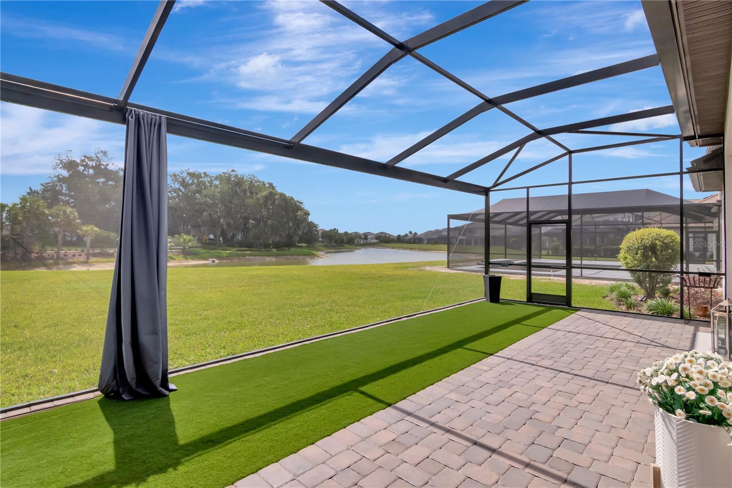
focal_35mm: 16
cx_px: 366
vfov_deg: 72.0
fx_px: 335
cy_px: 244
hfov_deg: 95.0
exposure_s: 1/1250
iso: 800
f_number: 9
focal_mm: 11
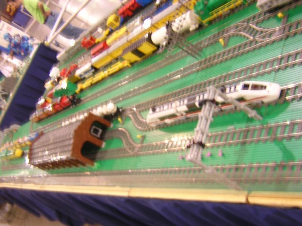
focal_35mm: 47
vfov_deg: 30.9
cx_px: 151
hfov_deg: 40.4
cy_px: 113
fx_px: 410
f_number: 2.9
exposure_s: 1/3.5
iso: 101
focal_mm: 6.1
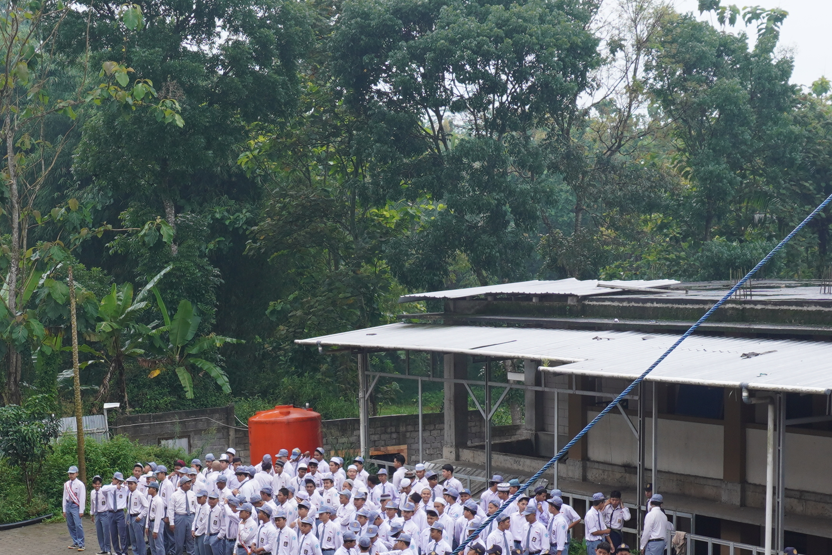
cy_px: 491
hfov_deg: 30.0
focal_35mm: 67
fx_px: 1548
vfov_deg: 20.0
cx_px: 344
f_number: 9
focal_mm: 16
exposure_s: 1/30
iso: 100
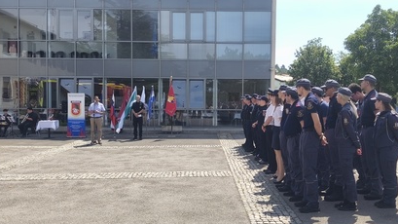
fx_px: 380
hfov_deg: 55.3
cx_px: 208
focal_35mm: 36
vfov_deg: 32.8
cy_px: 116
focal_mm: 6.18
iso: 50
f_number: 1.65
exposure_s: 1/577
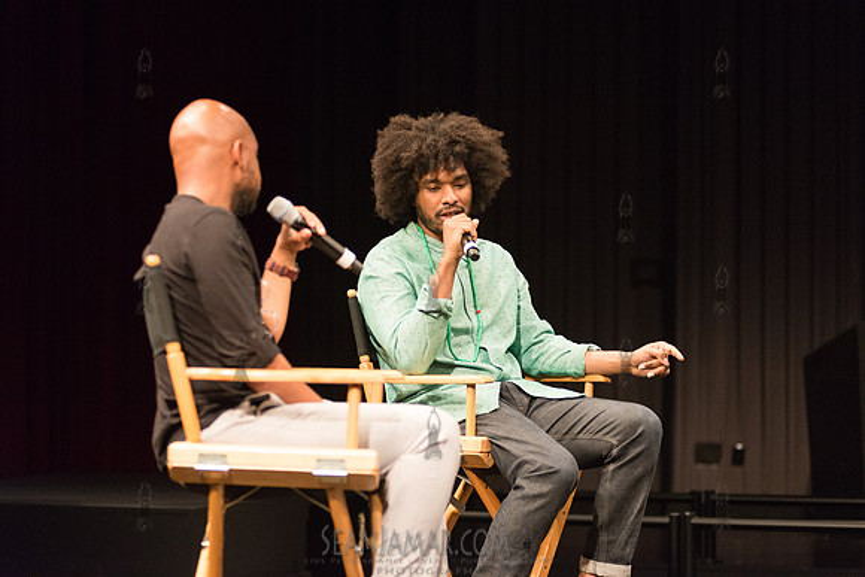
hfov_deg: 22.1
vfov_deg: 14.9
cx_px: 432
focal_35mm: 92
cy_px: 288
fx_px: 2211
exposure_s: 1/200
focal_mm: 92
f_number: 2.8
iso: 4000
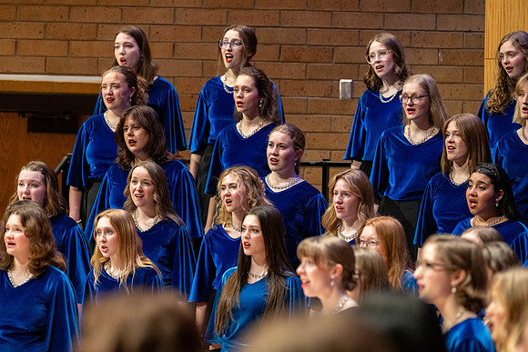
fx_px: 2934
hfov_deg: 10.3
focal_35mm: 200
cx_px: 264
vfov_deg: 6.9
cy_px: 176
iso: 3200
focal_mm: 200
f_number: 4
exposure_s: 1/200
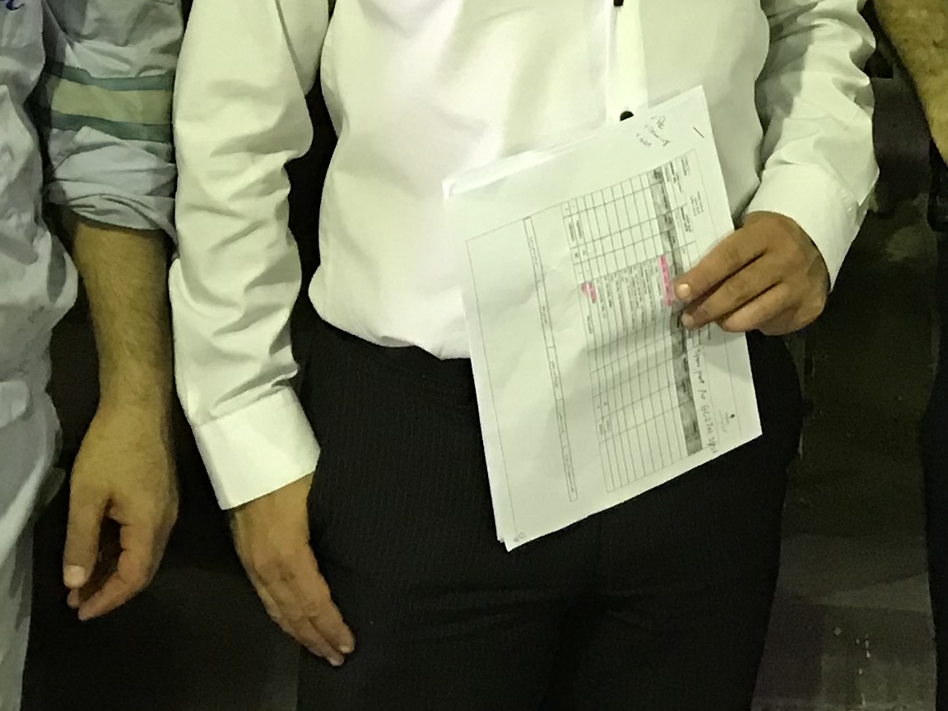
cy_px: -346
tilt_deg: -6.9
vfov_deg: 14.2
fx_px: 2684
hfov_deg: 19.9
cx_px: 732
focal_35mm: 98
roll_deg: -1.7
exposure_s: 1/14
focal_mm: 3.99
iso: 100
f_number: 1.8
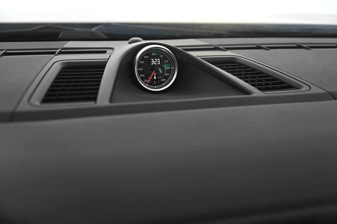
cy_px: 112
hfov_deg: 41.1
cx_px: 168
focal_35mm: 48
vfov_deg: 28.0
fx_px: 449
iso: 2000
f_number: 4
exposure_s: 1/40
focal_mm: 48
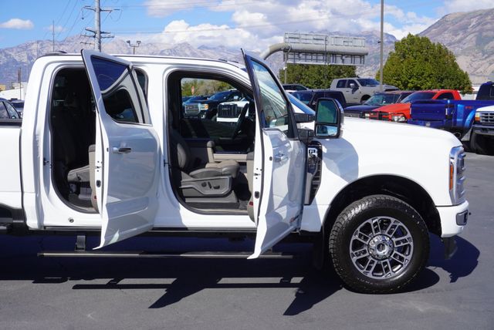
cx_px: 247
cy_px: 165
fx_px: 659
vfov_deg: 28.1
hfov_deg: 41.1
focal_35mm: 48
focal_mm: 32
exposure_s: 1/160
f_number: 11
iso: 100
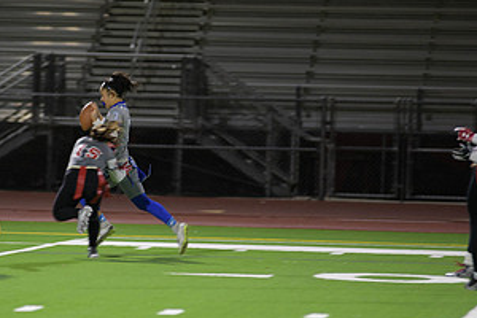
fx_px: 5127
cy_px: 177
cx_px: 103
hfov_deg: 5.3
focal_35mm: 387
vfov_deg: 3.6
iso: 1100
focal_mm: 200
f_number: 2.8
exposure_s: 1/200
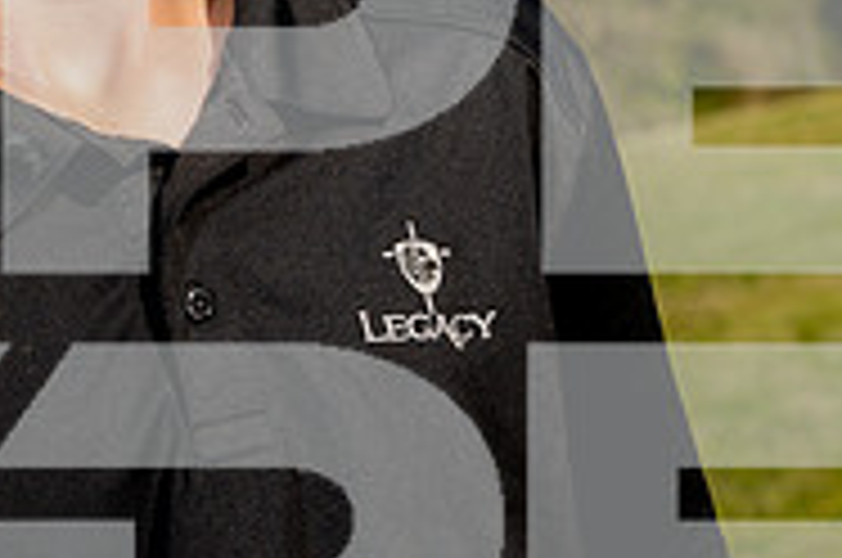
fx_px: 3993
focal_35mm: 171
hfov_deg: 11.9
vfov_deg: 8.0
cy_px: 38
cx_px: -86
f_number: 7.1
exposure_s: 1/250
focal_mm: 55
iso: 100
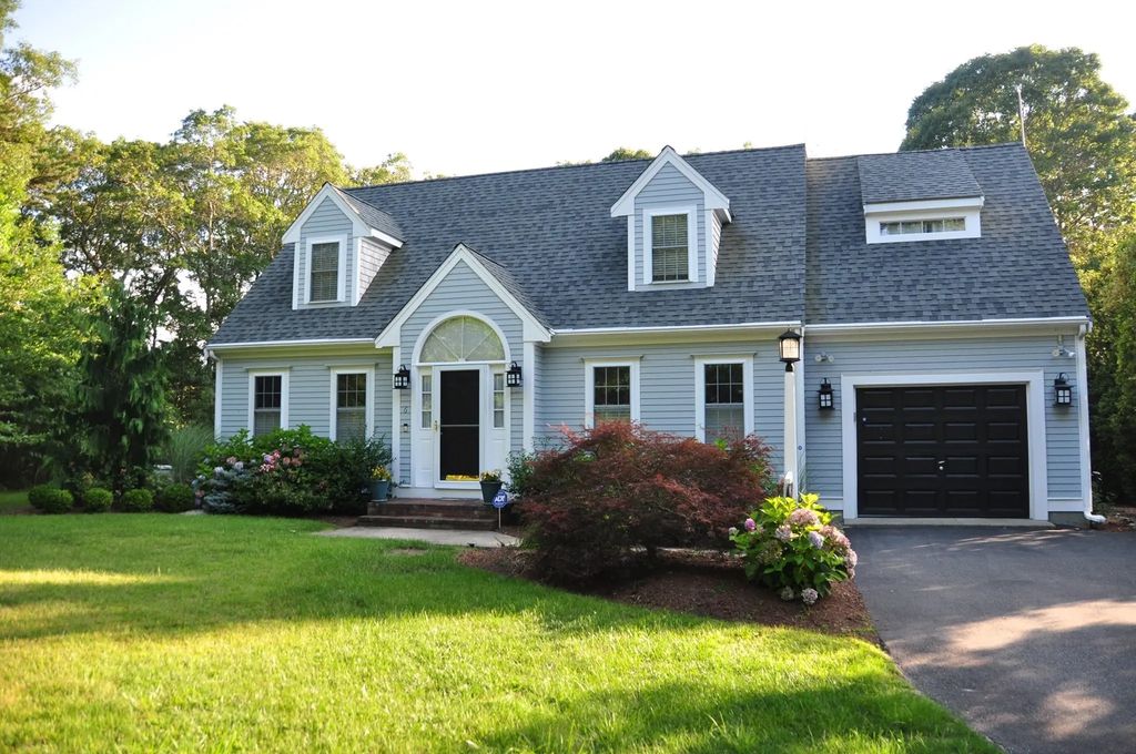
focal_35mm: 27
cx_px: 568
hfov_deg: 67.4
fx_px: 851
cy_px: 377
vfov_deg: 47.8
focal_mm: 18
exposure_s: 1/640
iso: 500
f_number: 3.5
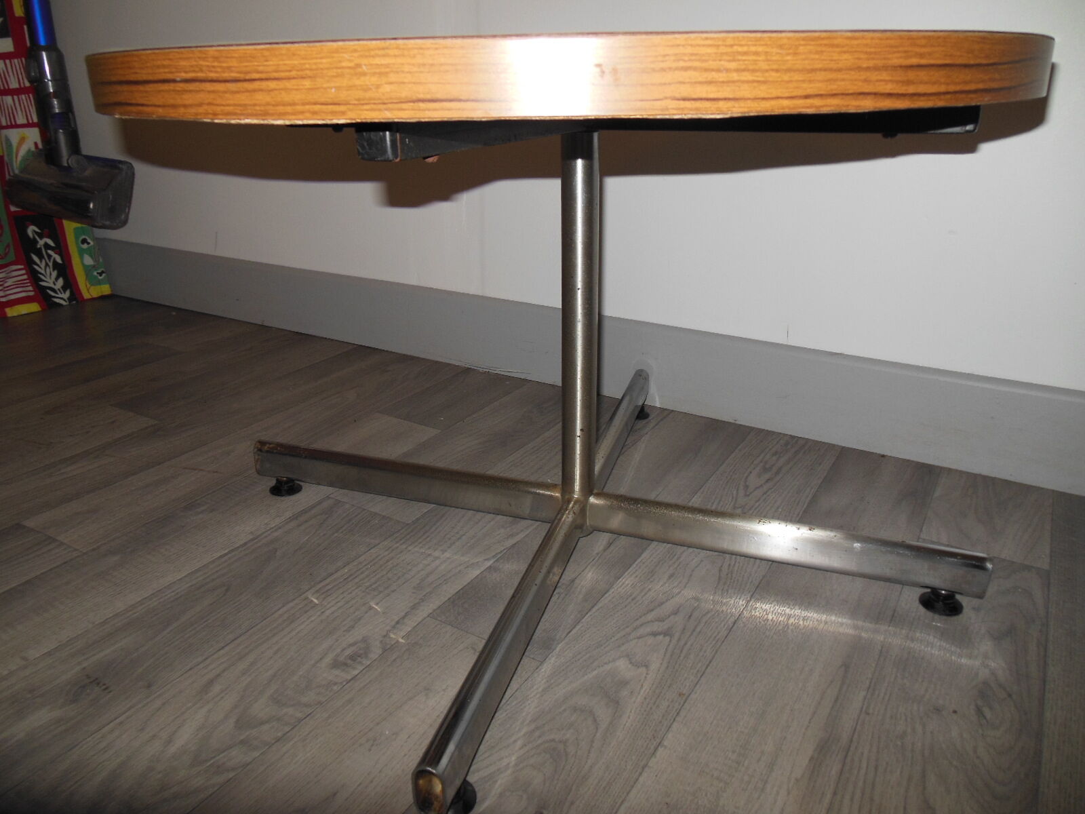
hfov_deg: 69.4
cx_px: 542
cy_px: 407
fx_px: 784
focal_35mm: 25
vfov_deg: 54.9
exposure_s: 1/25
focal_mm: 4.5
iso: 125
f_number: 3.2
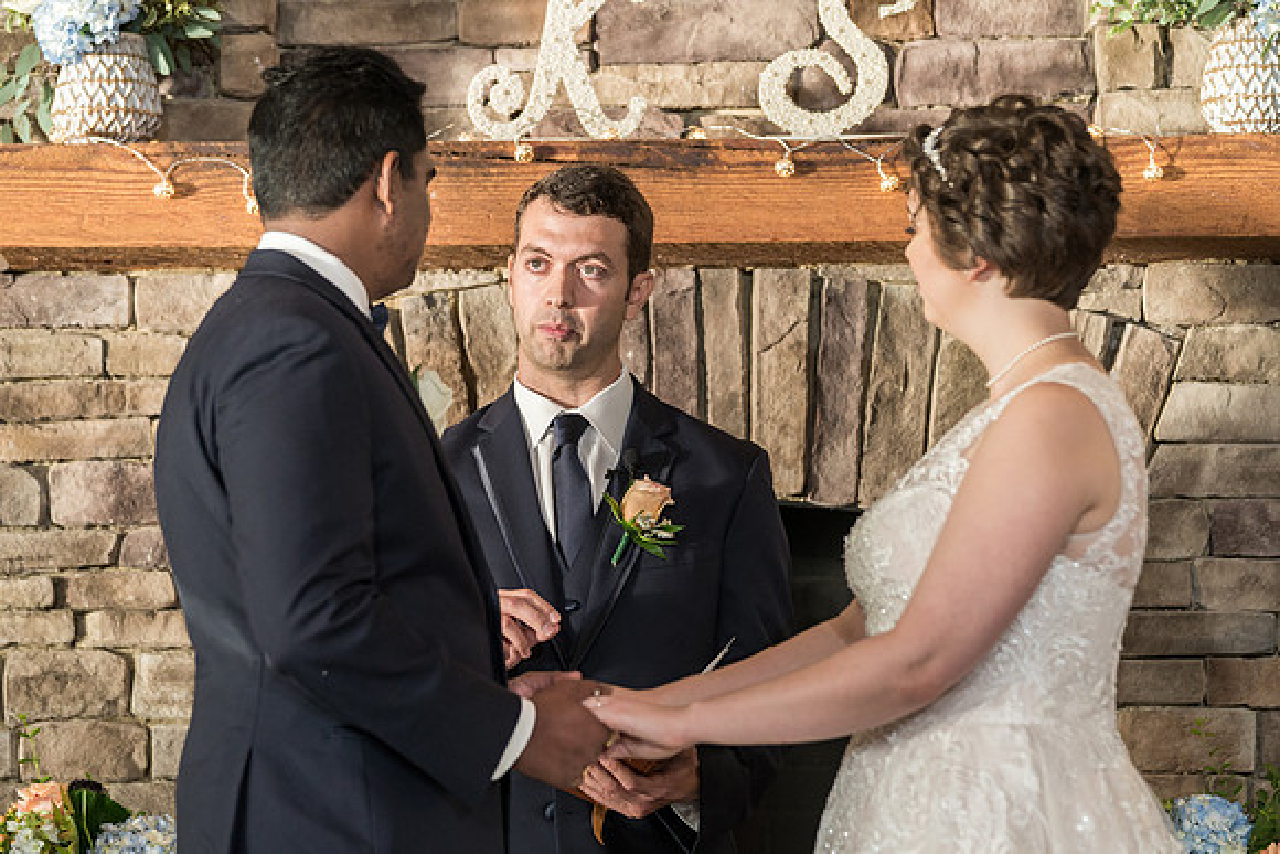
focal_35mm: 143
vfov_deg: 9.6
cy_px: 426
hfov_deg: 14.4
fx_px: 5080
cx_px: 606
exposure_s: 1/200
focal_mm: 131
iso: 1000
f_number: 4
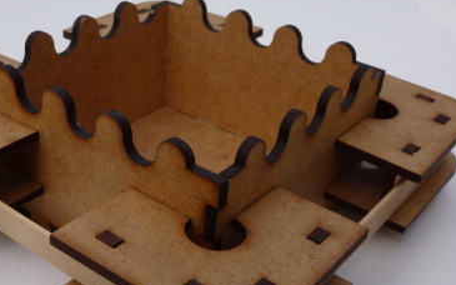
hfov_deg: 38.8
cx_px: 191
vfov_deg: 24.2
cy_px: 252
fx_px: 646
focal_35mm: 52
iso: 100
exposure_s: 1/250
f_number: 3.3
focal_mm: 4.7
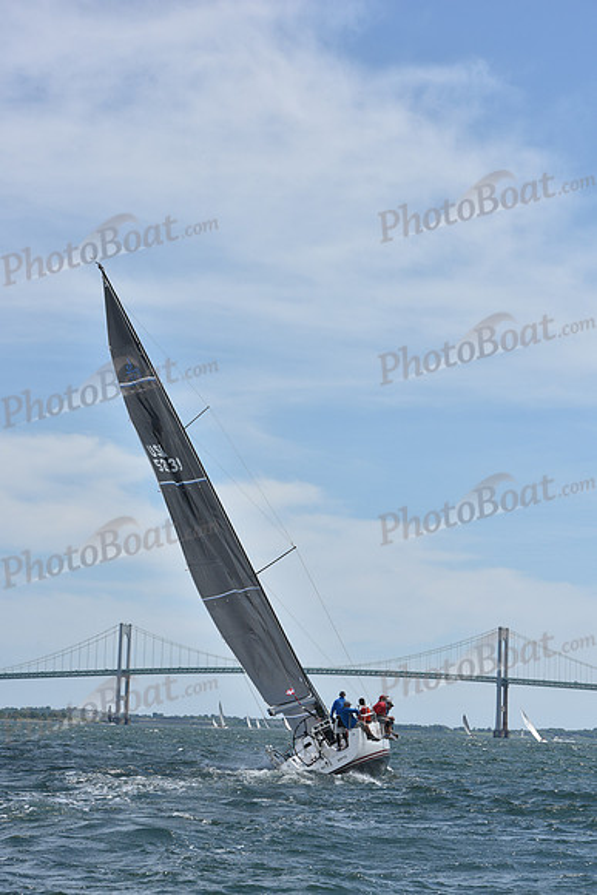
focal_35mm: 86
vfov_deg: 23.6
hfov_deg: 15.9
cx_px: 298
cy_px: 448
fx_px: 2138
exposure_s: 1/1250
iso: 250
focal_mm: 86
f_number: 9
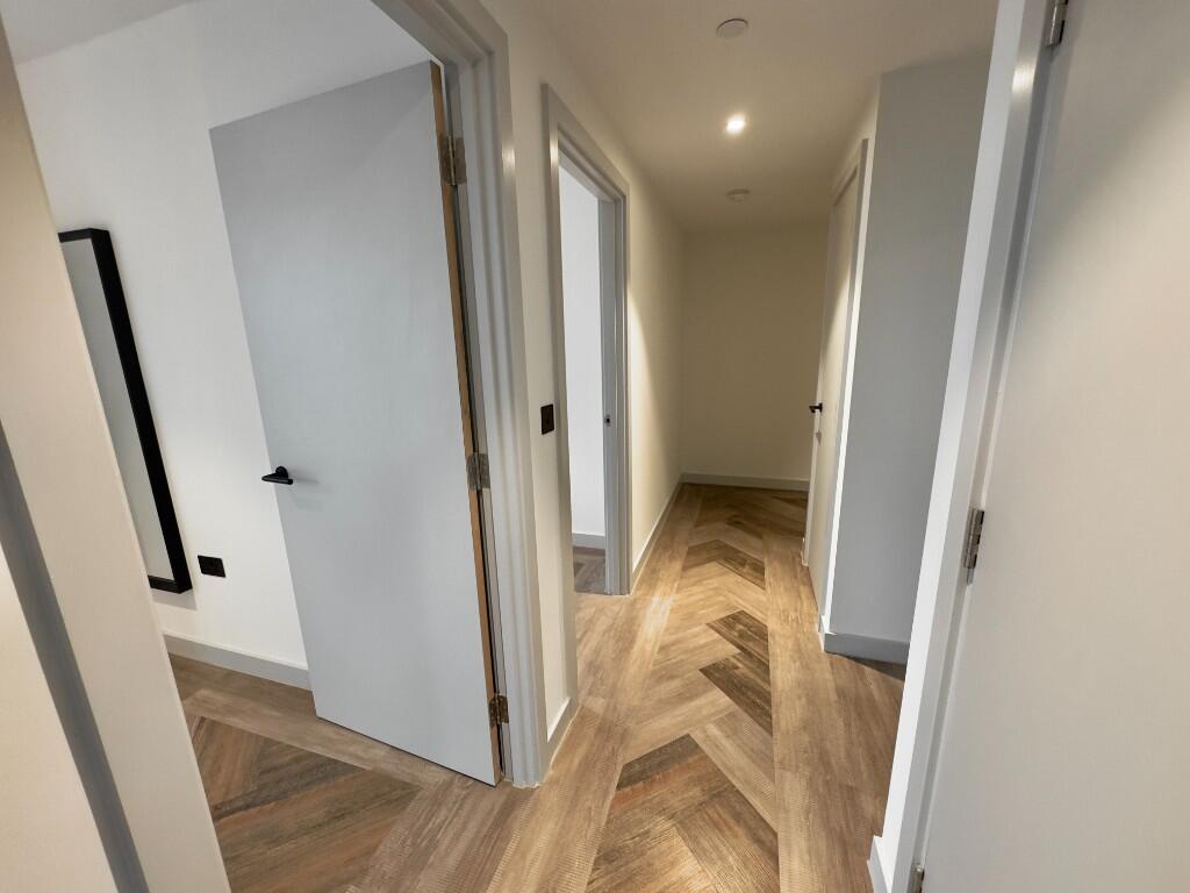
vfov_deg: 85.7
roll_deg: +1.9
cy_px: 446
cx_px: 595
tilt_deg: -11.9
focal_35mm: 14
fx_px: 481
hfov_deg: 102.1
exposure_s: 1/50
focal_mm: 2.22
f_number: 2.2
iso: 200
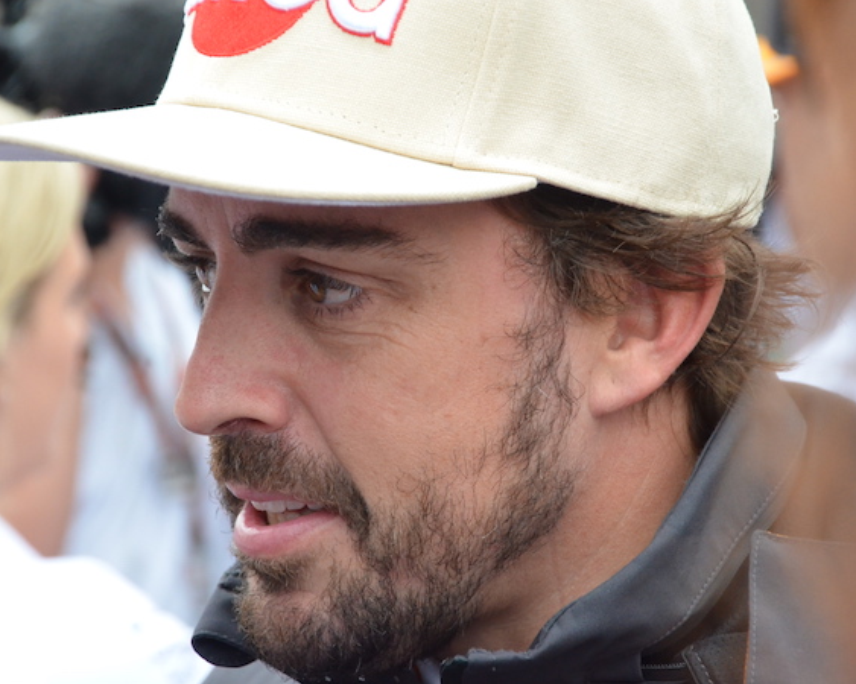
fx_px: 3661
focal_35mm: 145
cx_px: 394
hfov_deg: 13.3
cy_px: 341
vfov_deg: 10.7
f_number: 5.6
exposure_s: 1/160
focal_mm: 85
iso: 2500
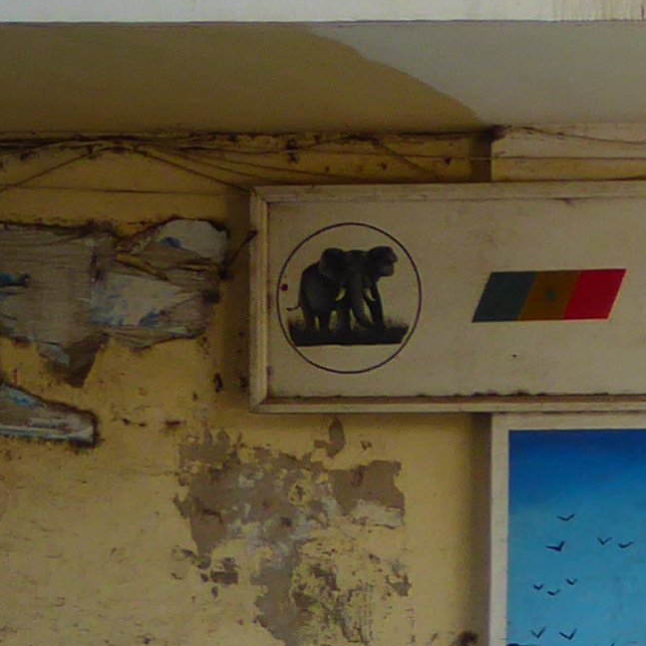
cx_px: 1421
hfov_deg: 7.0
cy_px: 789
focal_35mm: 240
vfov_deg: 7.2
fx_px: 5067
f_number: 3.9
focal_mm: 7.8
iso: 80
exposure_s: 1/100
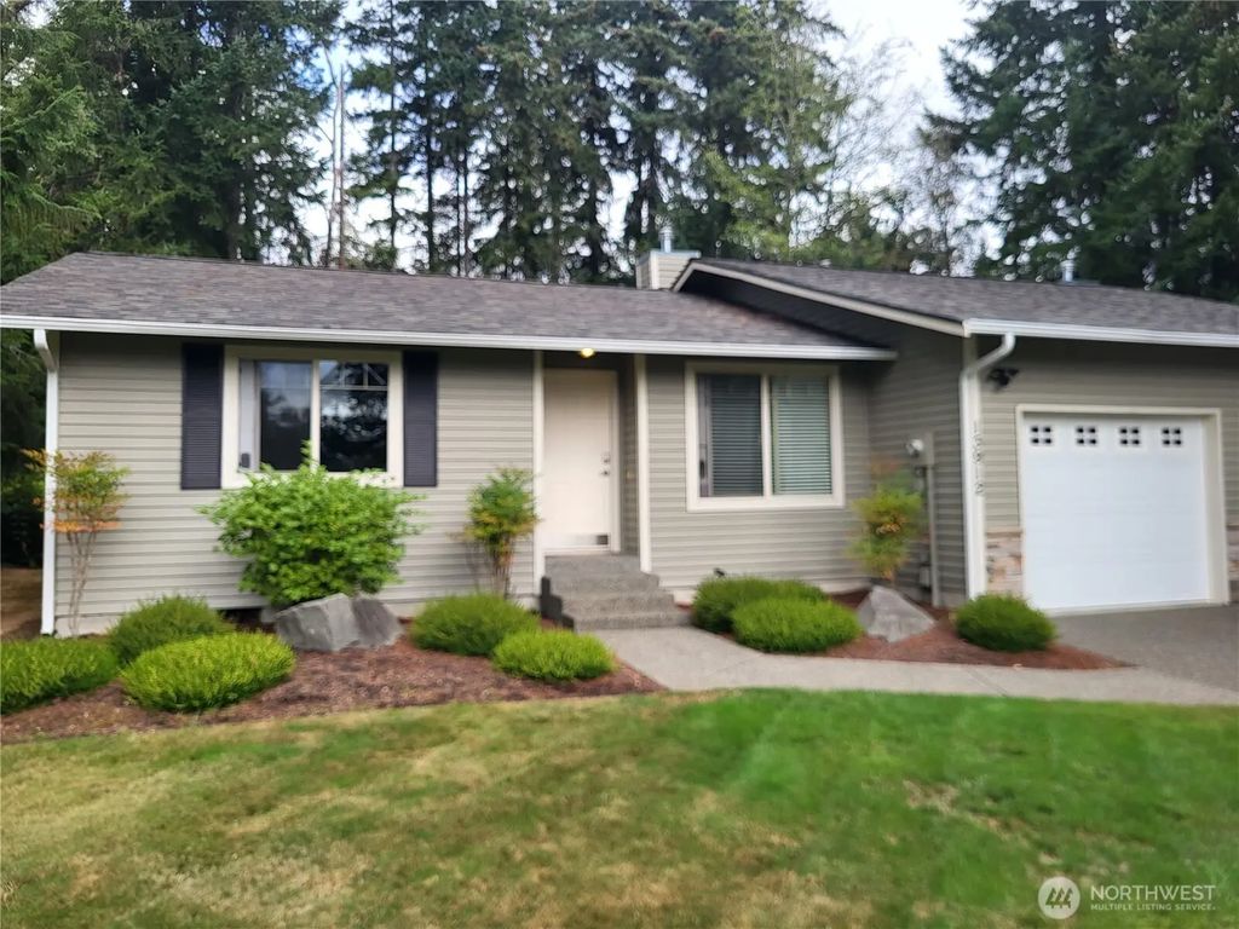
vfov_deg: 53.1
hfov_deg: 67.3
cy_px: 464
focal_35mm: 26
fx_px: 931
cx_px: 620
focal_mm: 5.4
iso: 40
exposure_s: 1/634
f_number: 1.8
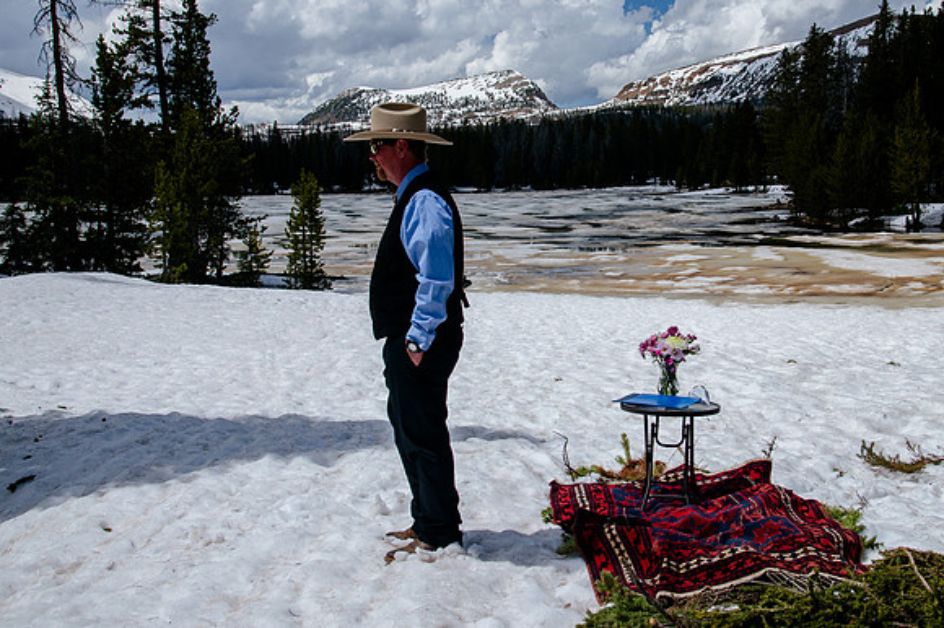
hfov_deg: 44.9
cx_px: 551
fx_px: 1138
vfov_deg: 30.8
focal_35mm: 43
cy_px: 251
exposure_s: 1/640
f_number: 8
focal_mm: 32
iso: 200
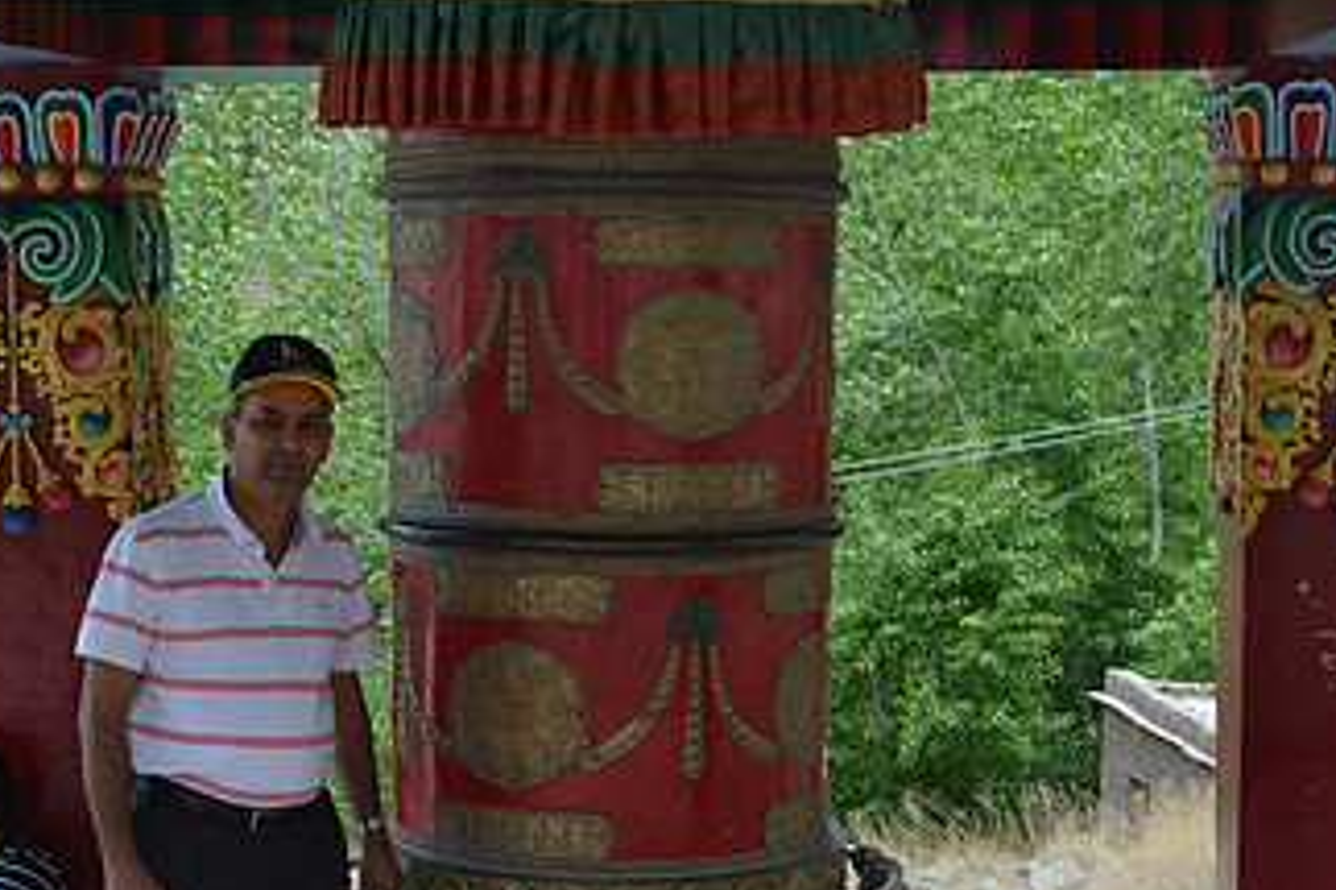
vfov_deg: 15.7
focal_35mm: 86
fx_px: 3190
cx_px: 608
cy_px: 745
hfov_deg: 23.6
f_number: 7.1
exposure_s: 1/200
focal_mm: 32
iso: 200
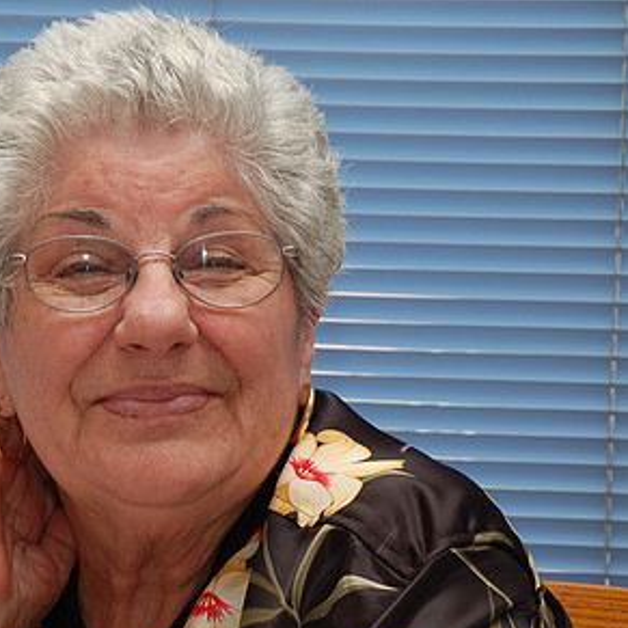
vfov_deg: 12.5
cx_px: 211
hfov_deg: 12.5
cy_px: 414
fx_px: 2870
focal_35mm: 140
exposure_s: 1/60
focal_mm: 55
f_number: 8
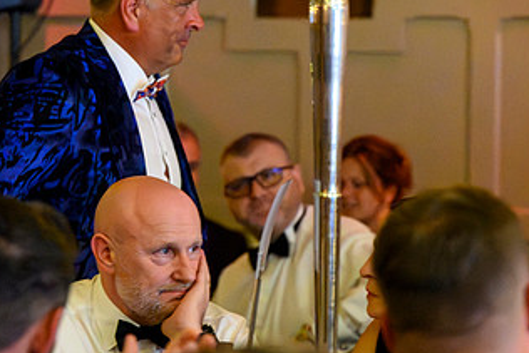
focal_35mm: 210
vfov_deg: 6.5
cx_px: 72
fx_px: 3087
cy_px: 147
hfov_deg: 9.8
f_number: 4
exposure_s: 1/200
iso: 51200
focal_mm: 110
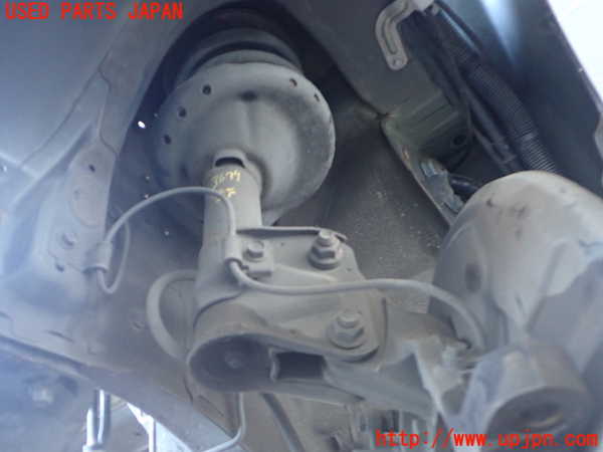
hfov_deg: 60.0
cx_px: 302
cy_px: 226
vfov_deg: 46.8
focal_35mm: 30
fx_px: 523
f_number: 2.3
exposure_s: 1/20
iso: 800
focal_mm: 5.4
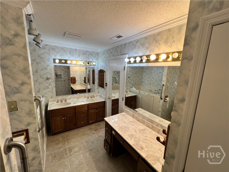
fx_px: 86
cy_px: 86
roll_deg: -2.2
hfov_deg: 106.2
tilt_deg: -10.4
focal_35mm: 13
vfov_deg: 89.9
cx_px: 114
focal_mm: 1.57
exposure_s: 1/120
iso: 50
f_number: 1.8
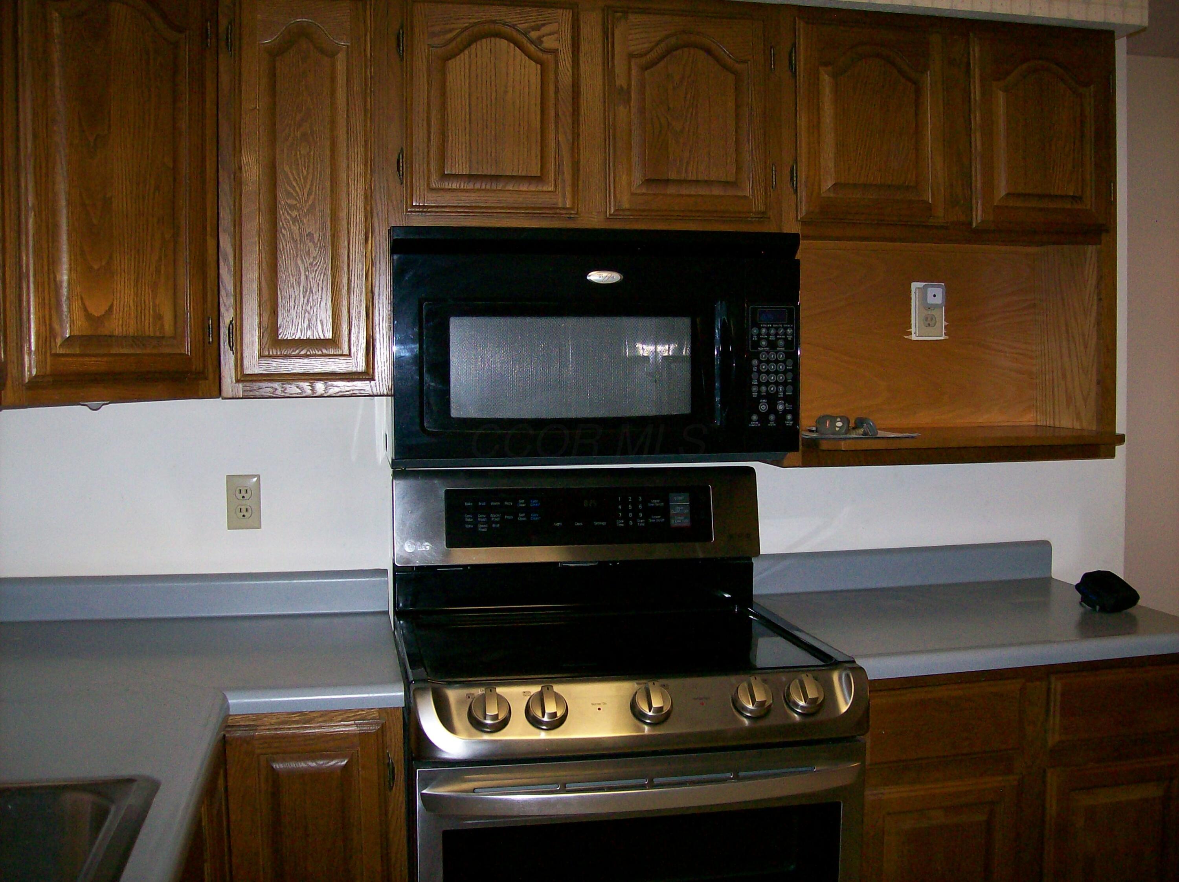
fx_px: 1225
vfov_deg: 39.6
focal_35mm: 36
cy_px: 441
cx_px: 590
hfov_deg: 51.4
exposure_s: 1/64
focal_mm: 6
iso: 140
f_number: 2.7
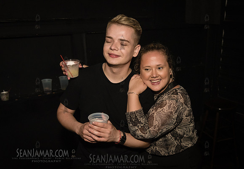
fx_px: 295
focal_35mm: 43
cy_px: 104
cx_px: 156
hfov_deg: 44.5
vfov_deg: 31.9
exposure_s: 1/250
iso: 2000
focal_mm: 34
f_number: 4
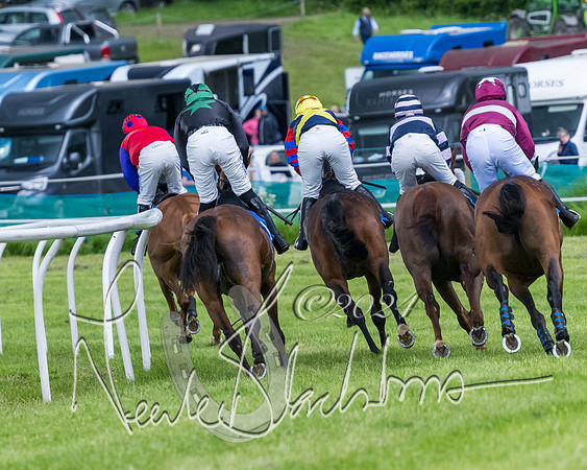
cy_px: 232
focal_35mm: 404
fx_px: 7023
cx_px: 186
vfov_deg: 3.8
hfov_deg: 4.8
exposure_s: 1/2500
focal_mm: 210
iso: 2000
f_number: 4
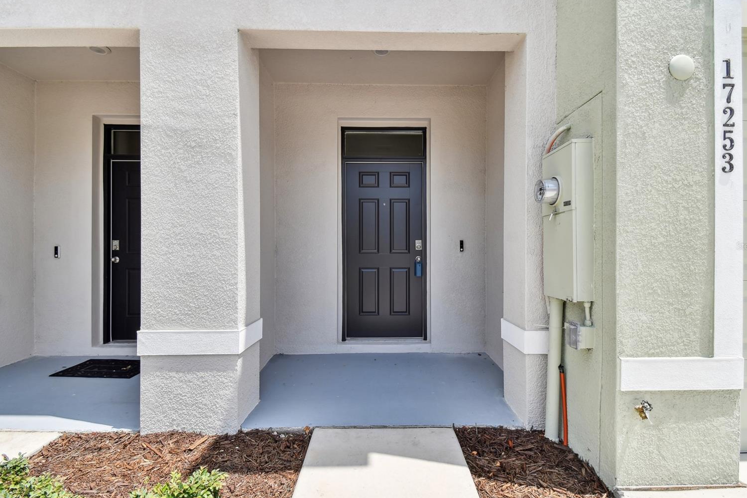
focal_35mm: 16
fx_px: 332
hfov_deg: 96.7
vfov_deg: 73.7
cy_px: 246
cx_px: 382
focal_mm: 10
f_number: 7.1
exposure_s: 1/250
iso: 100
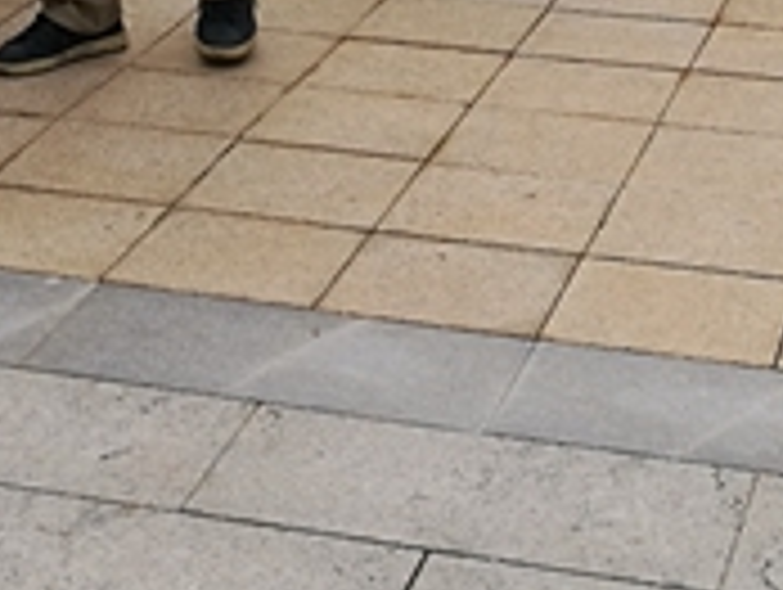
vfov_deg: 10.8
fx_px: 2809
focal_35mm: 124
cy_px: -626
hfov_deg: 15.8
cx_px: 166
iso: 50
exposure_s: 1/1724
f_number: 2.2
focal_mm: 4.5
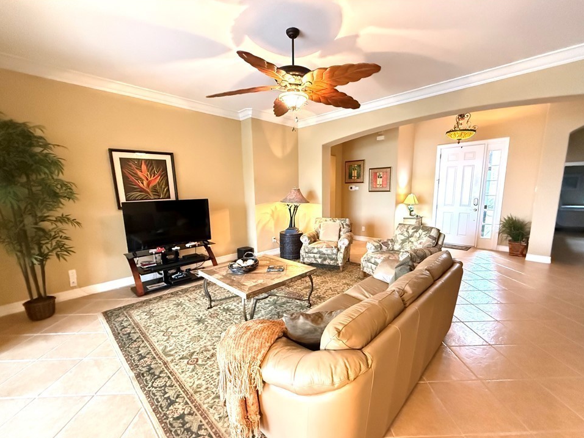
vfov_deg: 81.7
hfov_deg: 98.1
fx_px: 253
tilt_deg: -9.7
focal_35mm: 15
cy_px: 231
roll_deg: +0.2
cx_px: 302
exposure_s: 1/60
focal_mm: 2.22
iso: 1250
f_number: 2.2
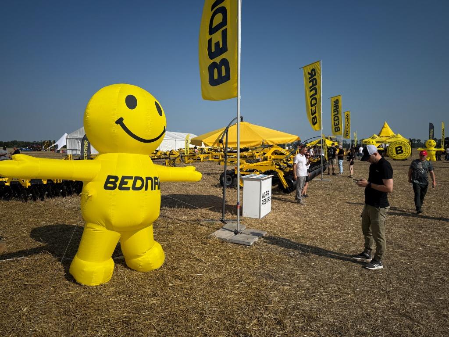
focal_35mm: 24
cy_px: 168
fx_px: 311
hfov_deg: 71.6
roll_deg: +0.3
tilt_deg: -3.6
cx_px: 224
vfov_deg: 56.8
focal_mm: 6.76
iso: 80
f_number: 1.78
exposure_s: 1/9091
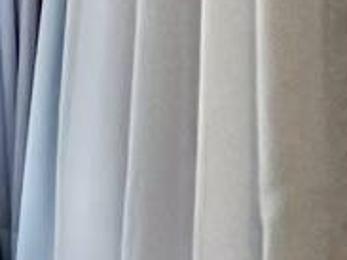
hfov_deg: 10.0
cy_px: -186
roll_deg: -0.5
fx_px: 1102
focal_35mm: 110
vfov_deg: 12.4
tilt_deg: +1.4
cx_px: -823
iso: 250
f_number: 2.2
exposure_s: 1/120
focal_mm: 2.22
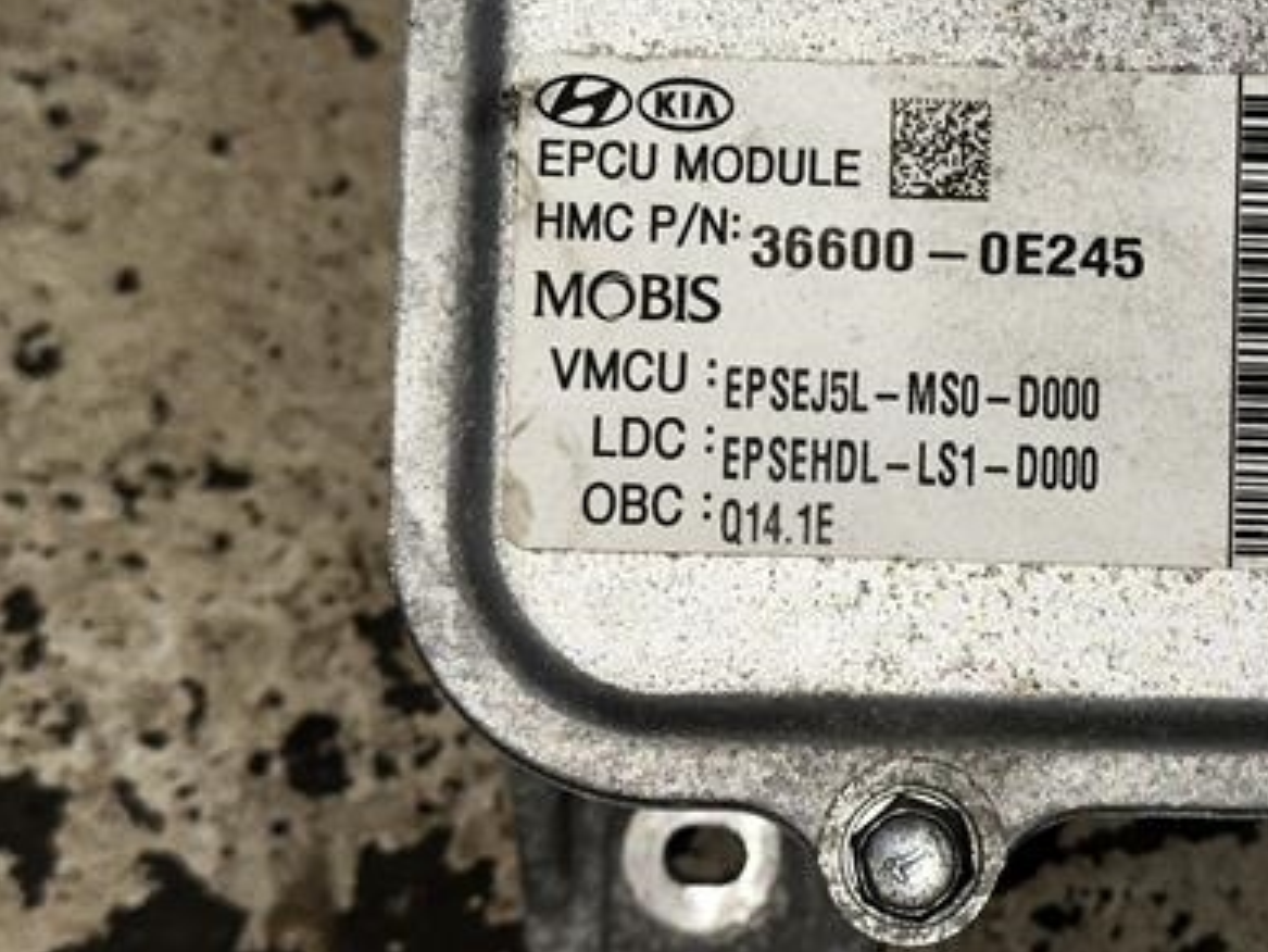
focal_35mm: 79
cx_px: 984
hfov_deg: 24.4
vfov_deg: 18.6
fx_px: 2895
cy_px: 333
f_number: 1.78
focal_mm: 6.86
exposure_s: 1/347
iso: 40
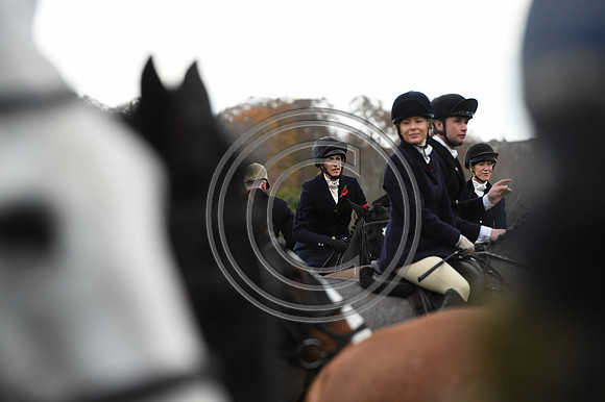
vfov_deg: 6.9
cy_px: 201
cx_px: 302
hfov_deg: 10.3
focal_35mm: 200
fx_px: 3359
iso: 3600
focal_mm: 200
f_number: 5.6
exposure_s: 1/1250
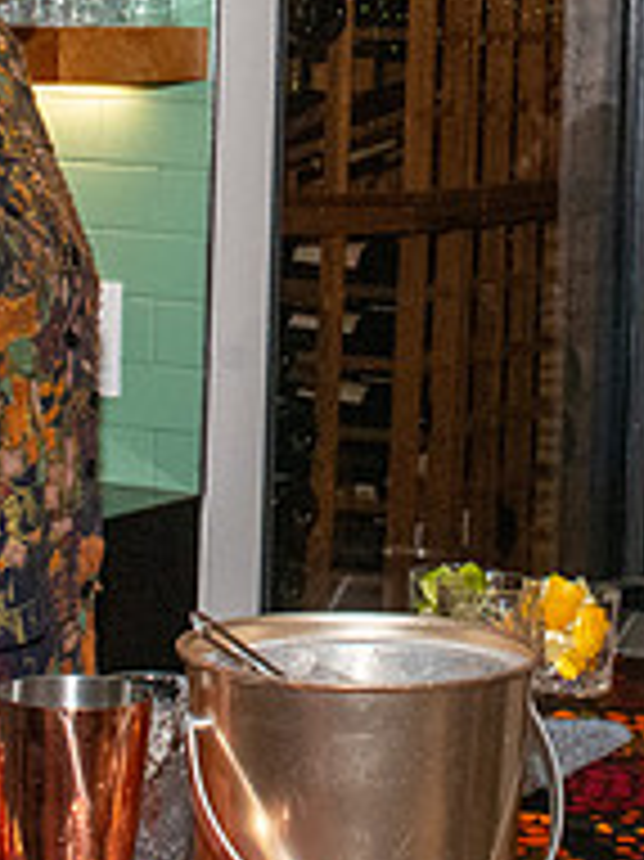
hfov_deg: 12.2
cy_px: 230
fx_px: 3005
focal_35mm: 121
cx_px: 389
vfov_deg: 16.2
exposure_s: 1/125
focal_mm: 26
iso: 5000
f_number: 13
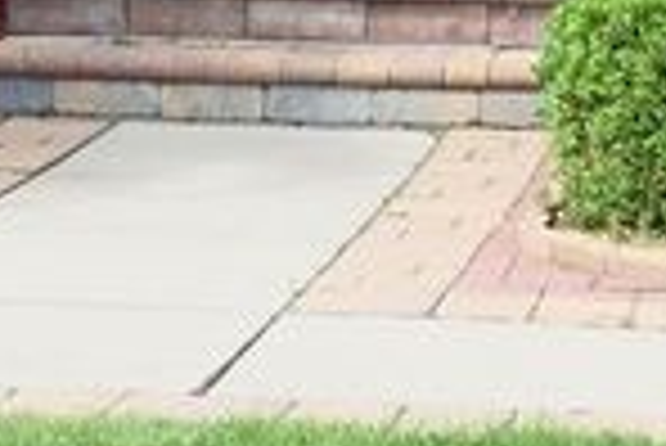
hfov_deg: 10.2
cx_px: 378
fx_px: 3722
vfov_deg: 6.4
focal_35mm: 201
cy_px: -818
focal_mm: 29
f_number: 7.1
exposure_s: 1/1250
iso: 800
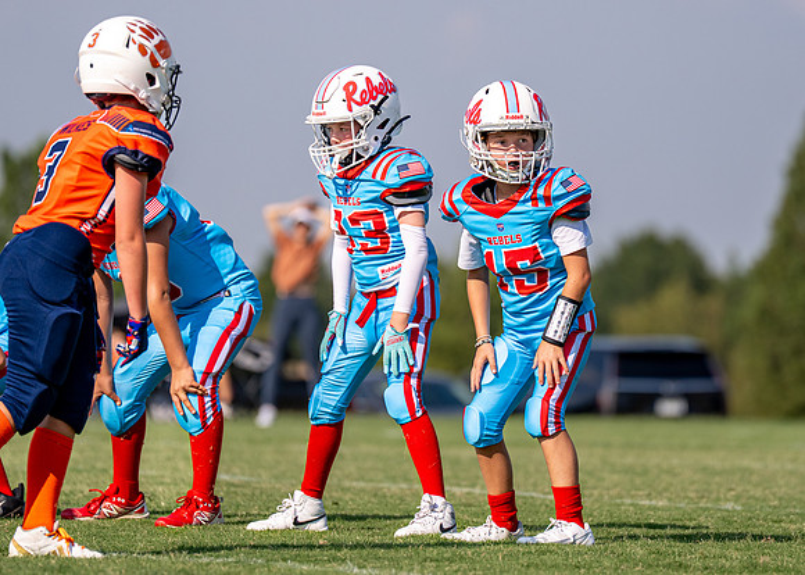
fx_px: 7978
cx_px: 462
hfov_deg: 5.8
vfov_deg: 4.1
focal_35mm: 349
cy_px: 241
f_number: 2.8
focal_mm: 200
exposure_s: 1/4000
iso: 125
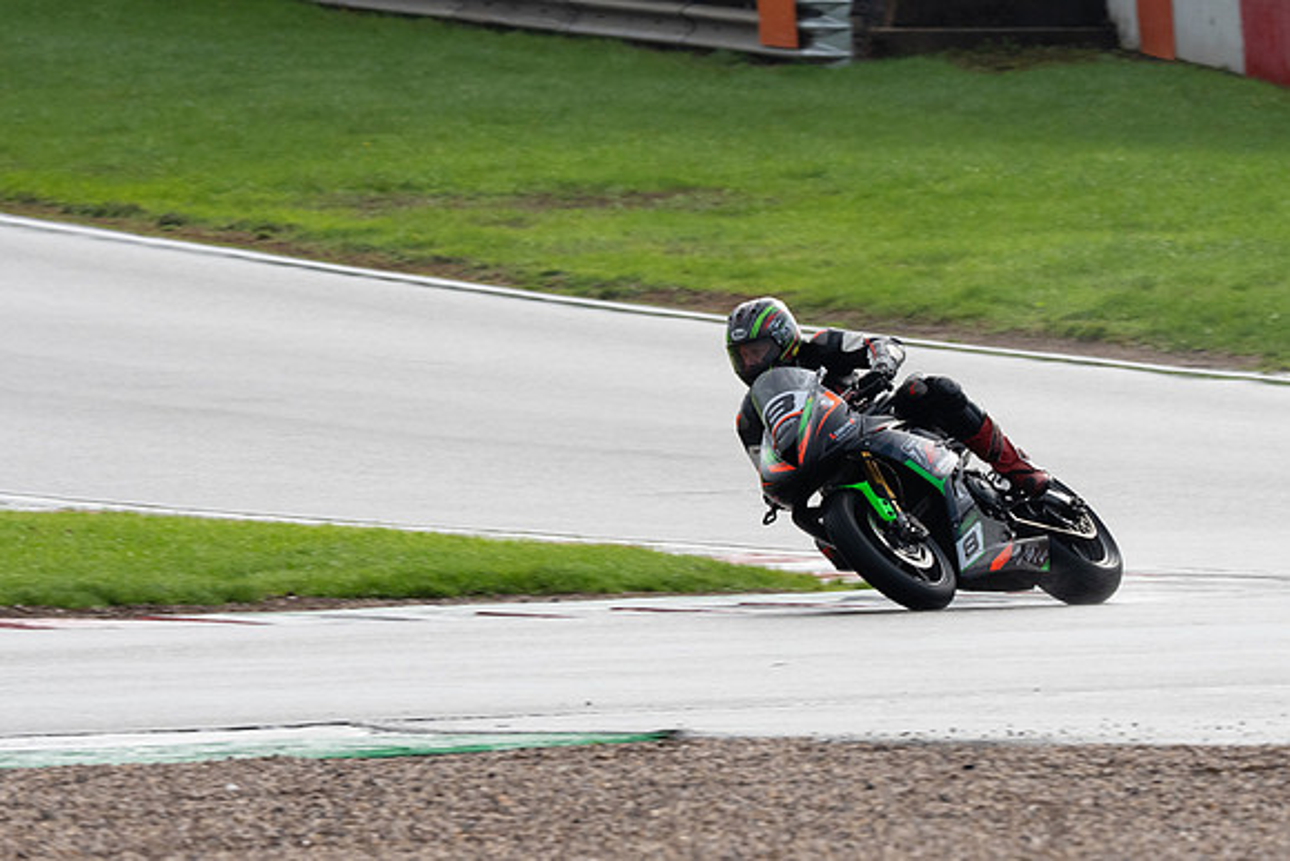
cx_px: 715
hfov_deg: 2.1
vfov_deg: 1.4
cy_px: 430
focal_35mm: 998
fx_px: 35764
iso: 400
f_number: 13
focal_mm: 600
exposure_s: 1/400
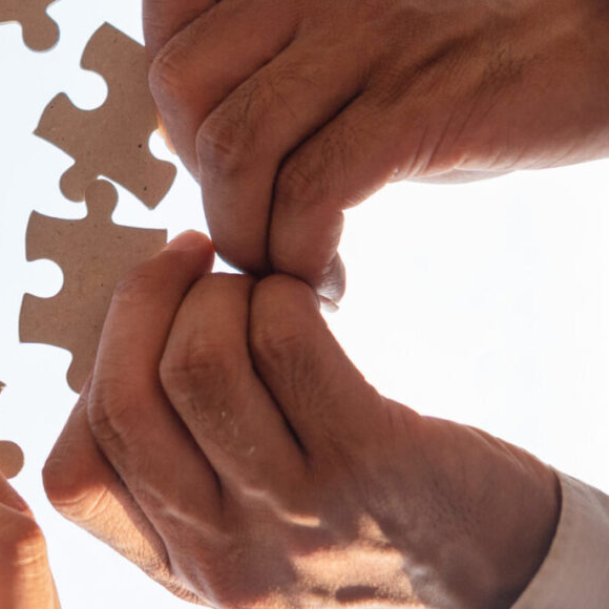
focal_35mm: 57
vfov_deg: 29.7
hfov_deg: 26.3
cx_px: -147
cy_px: 166
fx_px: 1135
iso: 320
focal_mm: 24
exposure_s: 1/1000
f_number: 2.8
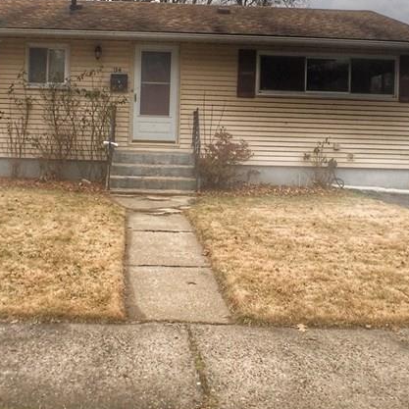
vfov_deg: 27.1
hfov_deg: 27.2
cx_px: 149
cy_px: 134
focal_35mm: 63
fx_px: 842
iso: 32
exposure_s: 1/373
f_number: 2.2
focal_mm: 4.15
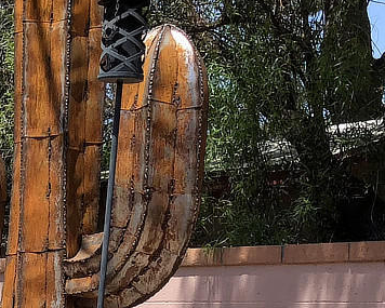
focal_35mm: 115
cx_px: -204
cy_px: 511
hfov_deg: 15.3
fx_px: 1311
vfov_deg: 12.5
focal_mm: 4
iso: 20
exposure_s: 1/1736
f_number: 1.8
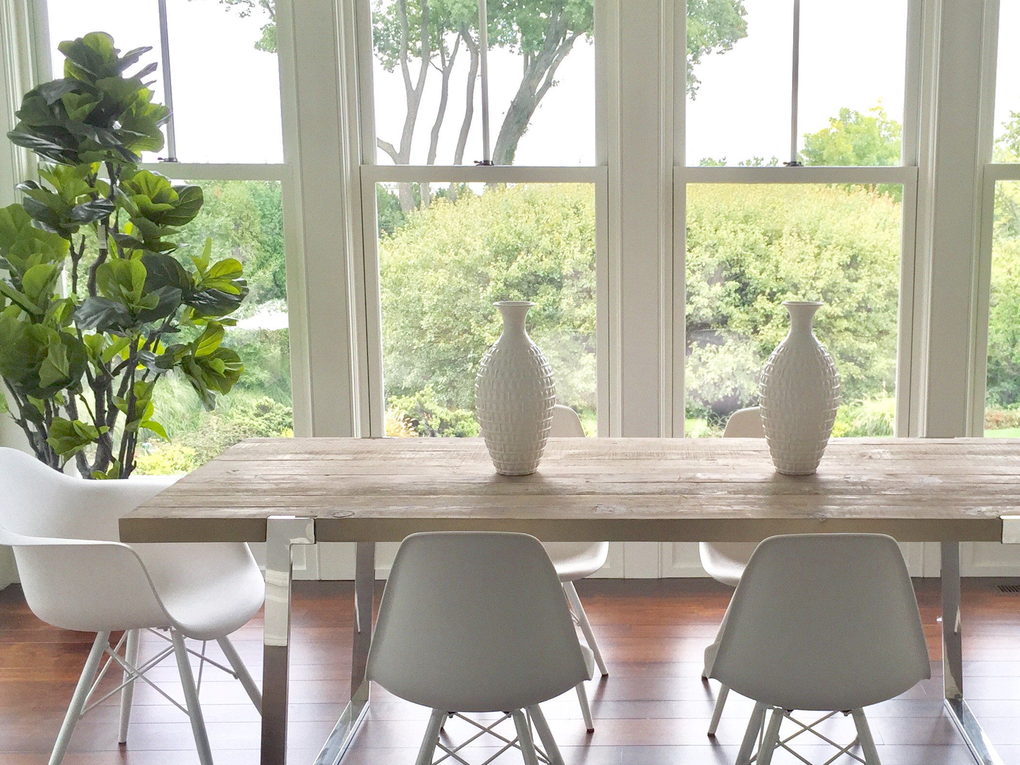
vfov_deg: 32.2
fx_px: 1326
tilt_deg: -10.4
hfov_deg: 41.7
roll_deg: -1.1
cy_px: 432
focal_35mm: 45
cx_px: 655
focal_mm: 4.15
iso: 50
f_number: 2.2
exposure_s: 1/120
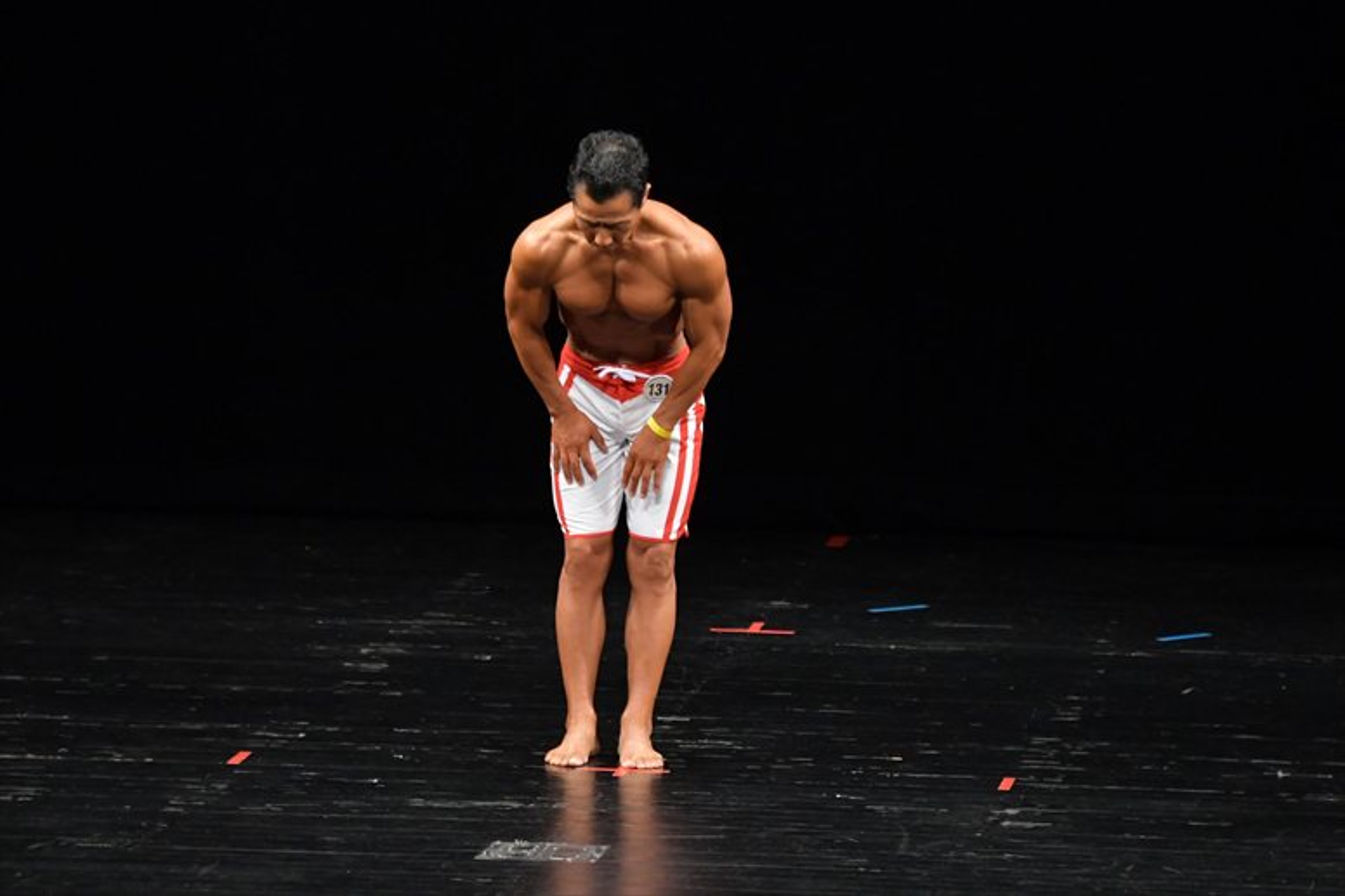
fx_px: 10083
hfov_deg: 7.6
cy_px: 448
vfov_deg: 5.1
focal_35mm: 270
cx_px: 672
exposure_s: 1/400
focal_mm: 180
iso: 3200
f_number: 5.6
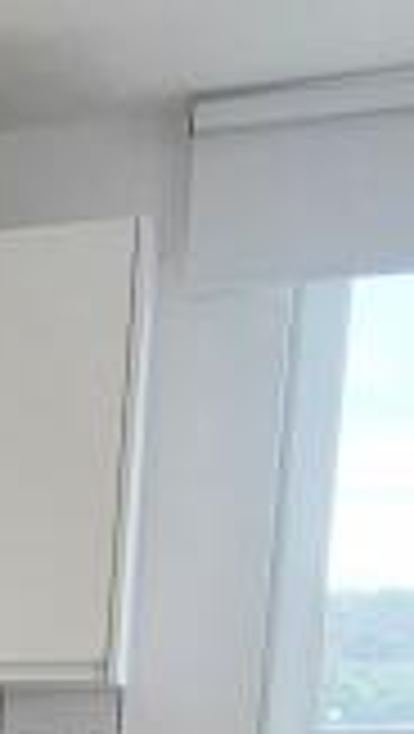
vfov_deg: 20.6
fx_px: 1732
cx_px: -630
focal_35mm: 89
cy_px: 1081
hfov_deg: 11.1
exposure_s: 1/123
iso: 50
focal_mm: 2.2
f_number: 2.2
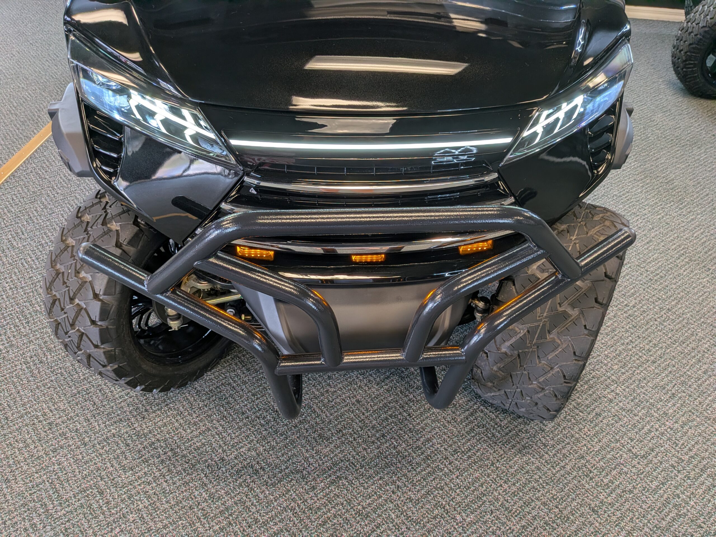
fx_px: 496
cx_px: 358
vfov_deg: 56.8
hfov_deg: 71.6
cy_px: 268
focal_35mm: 24
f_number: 1.7
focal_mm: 4.53
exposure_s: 1/51.3
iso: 56
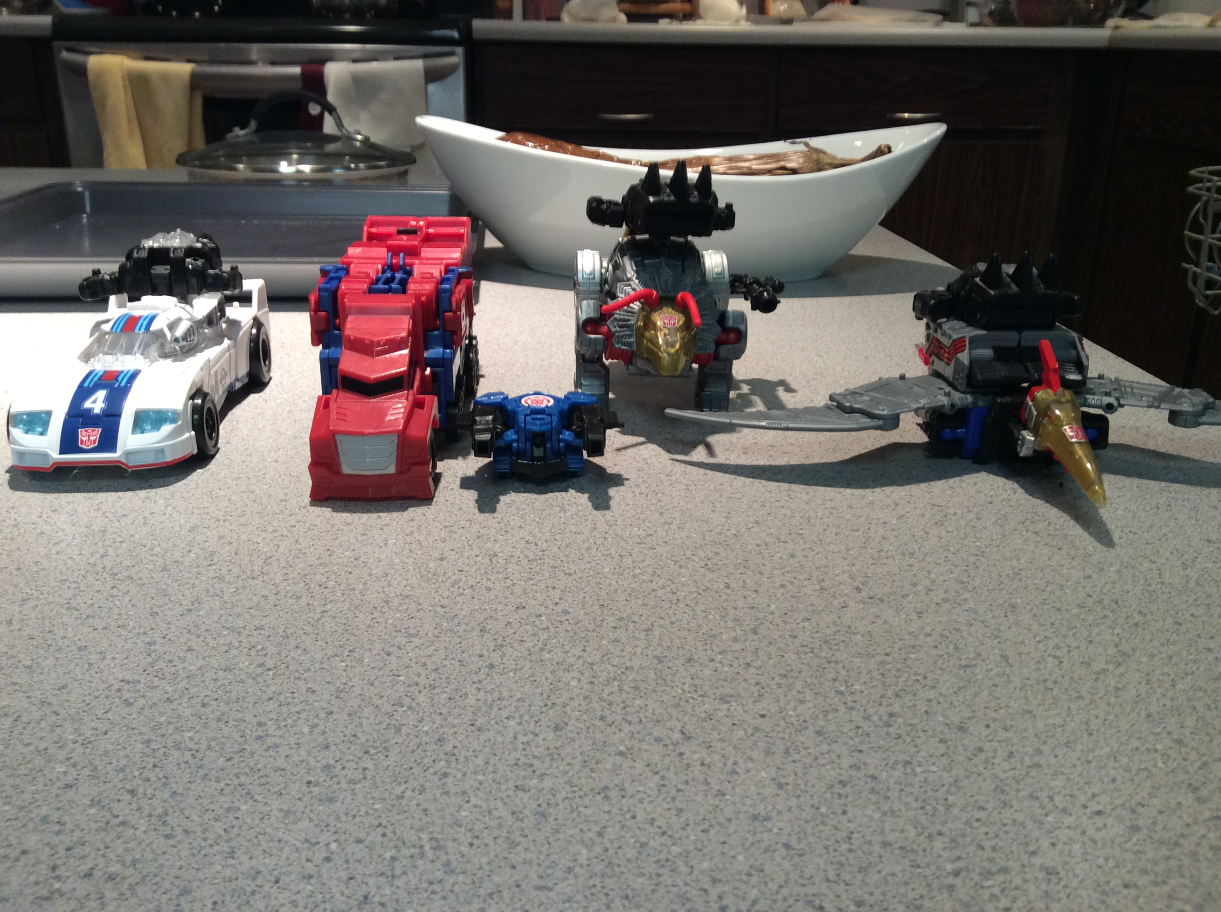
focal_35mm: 32
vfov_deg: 44.1
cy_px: 456
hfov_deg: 56.9
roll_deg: +0.6
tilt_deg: -23.9
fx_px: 1127
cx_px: 610
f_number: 2.4
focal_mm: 3.3
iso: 64
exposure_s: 1/24
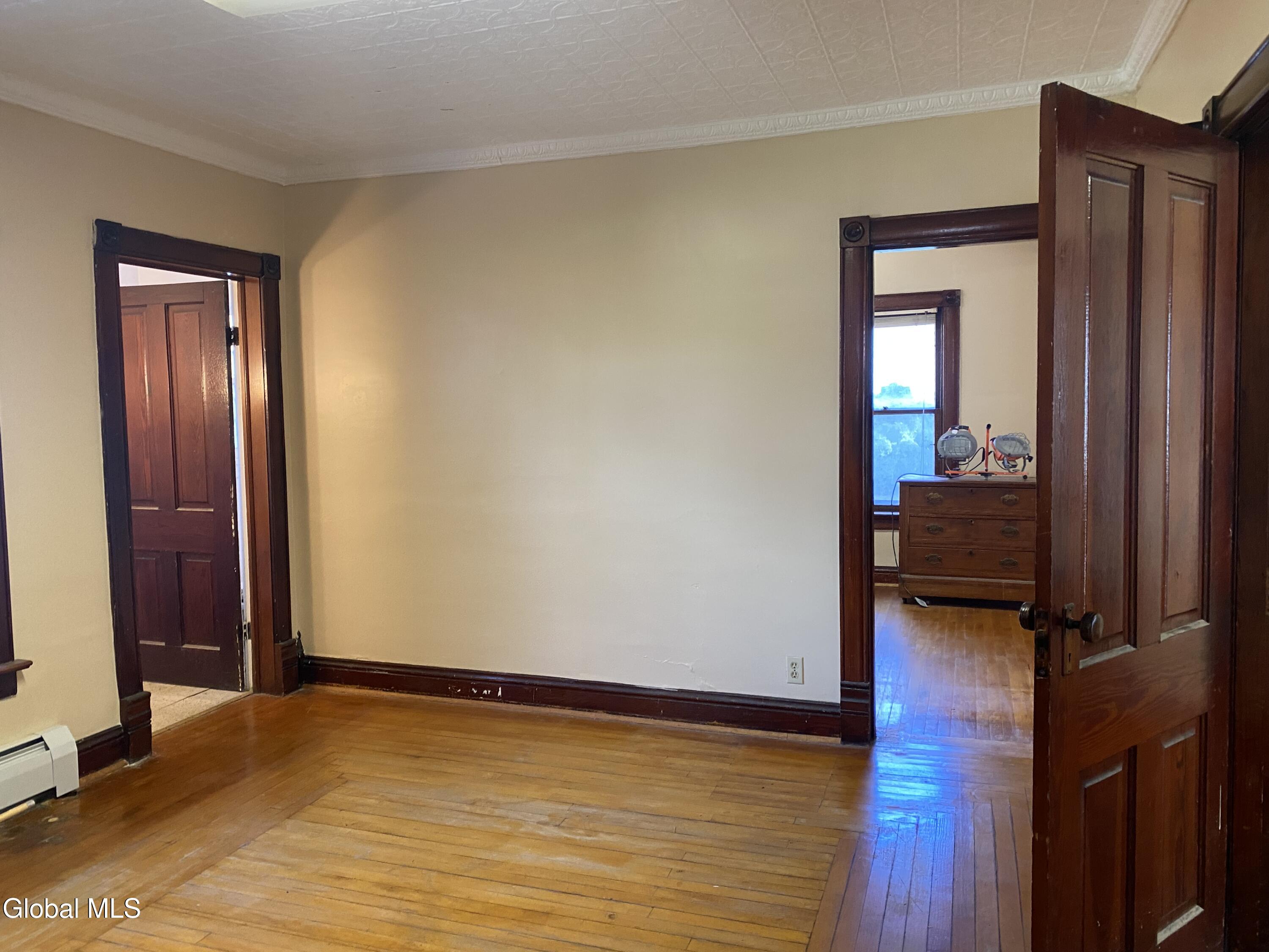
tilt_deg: -4.6
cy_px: 476
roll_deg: -0.5
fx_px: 953
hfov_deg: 67.3
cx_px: 634
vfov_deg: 53.1
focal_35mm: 26
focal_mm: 4.25
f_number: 1.8
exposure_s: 1/60
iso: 250
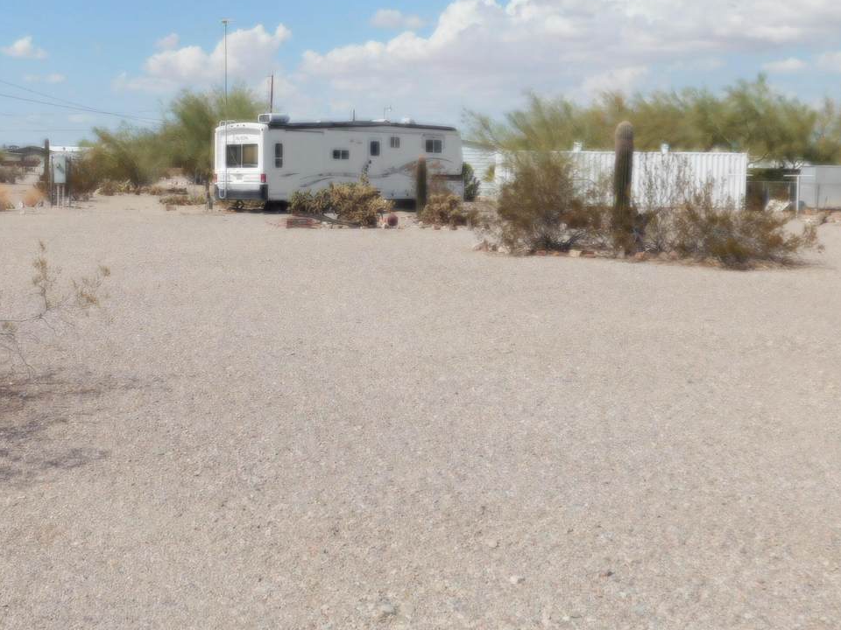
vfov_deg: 30.2
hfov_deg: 39.4
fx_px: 1166
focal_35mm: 48
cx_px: 321
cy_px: 252
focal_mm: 6.3
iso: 125
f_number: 7
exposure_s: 1/800
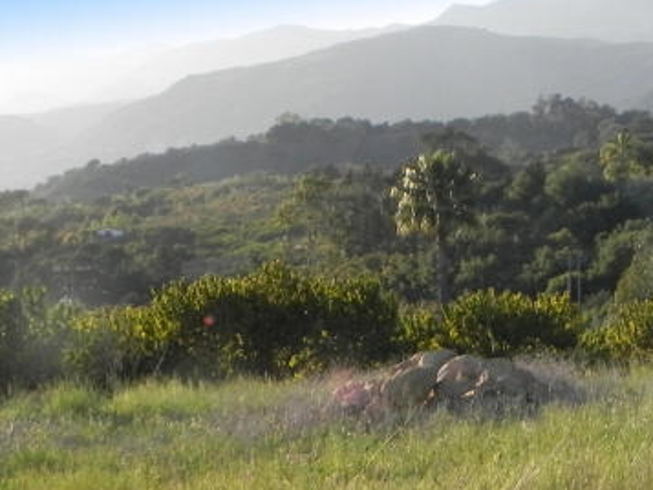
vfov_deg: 13.8
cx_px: 468
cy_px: 464
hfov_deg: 18.5
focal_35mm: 106
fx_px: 2000
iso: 160
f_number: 5.6
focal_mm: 6.6
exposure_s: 1/278
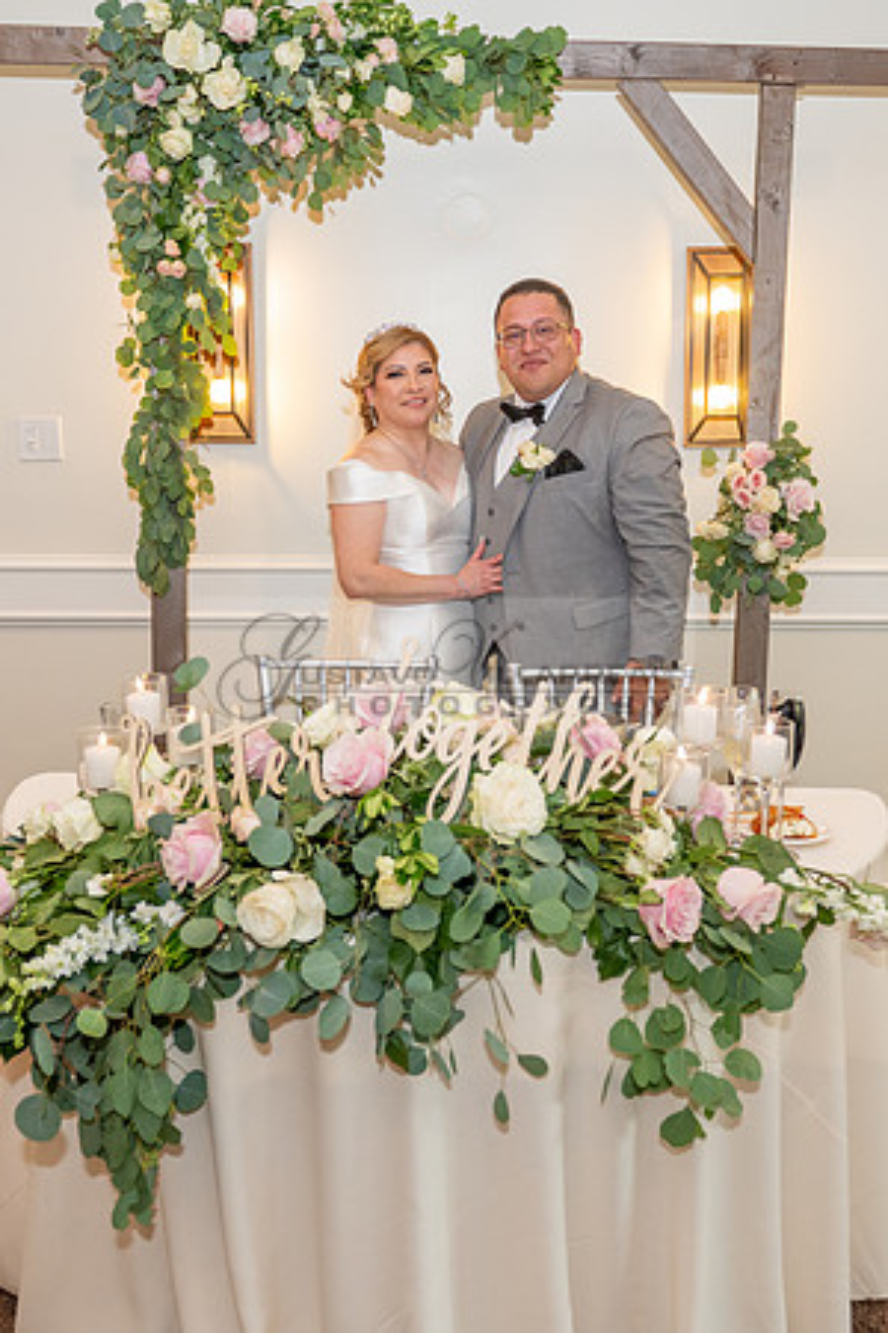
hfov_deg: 36.9
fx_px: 1332
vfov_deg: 53.1
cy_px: 667
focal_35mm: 36
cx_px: 469
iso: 800
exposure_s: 1/125
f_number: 3.5
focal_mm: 24
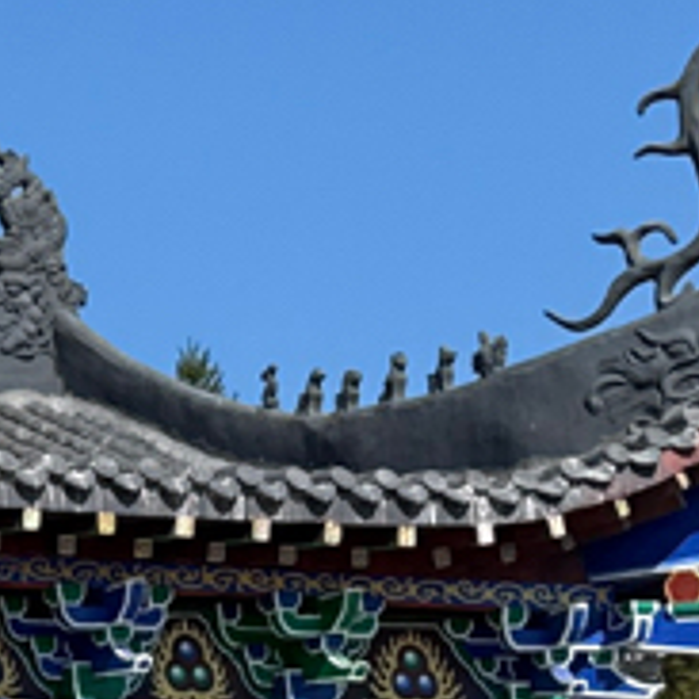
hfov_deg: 9.5
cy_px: 613
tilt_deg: +11.0
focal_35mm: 174
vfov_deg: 10.0
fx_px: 3975
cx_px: -592
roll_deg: +2.5
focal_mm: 6.76
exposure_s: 1/5319
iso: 80
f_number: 1.78
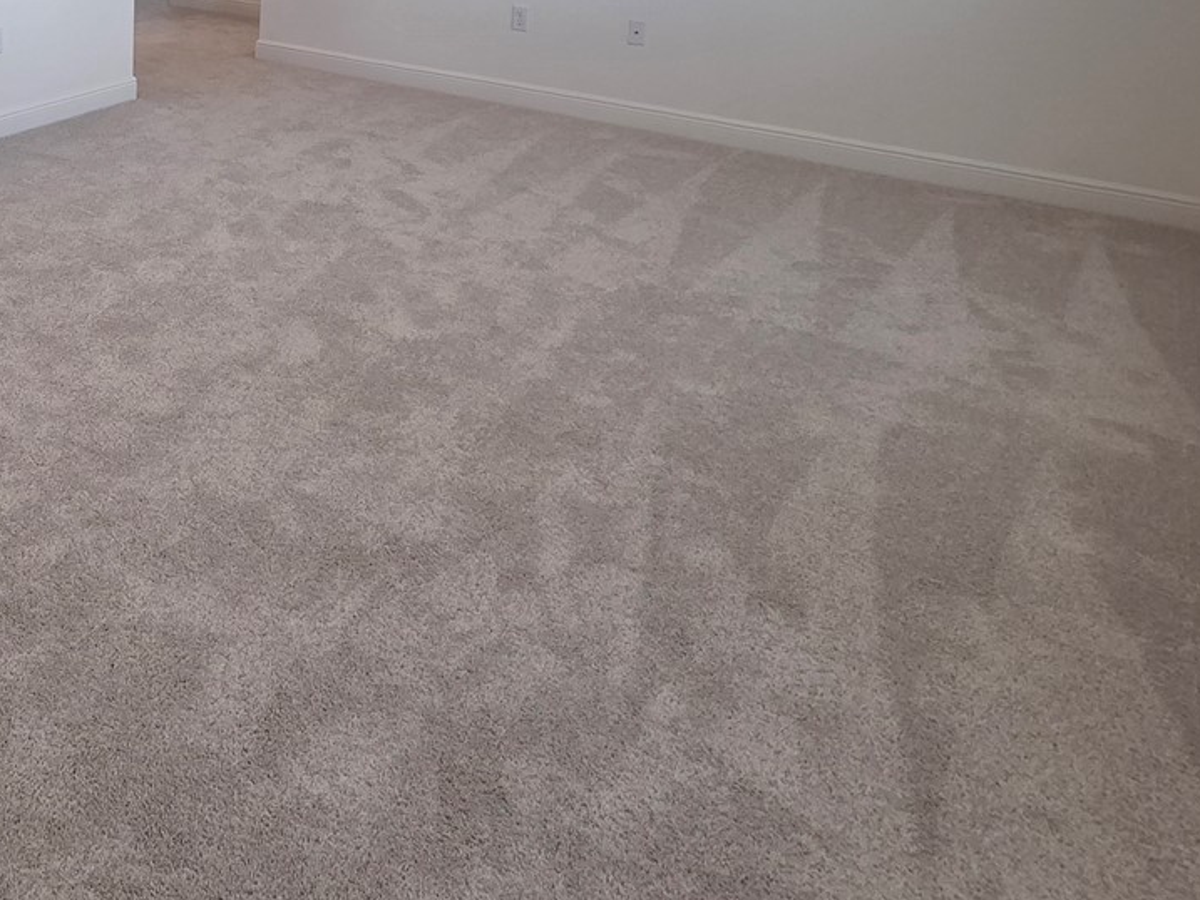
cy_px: 7
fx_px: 1005
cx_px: 70
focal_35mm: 29
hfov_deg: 52.3
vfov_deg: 42.0
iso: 100
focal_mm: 2.2
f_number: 2.2
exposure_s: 1/120
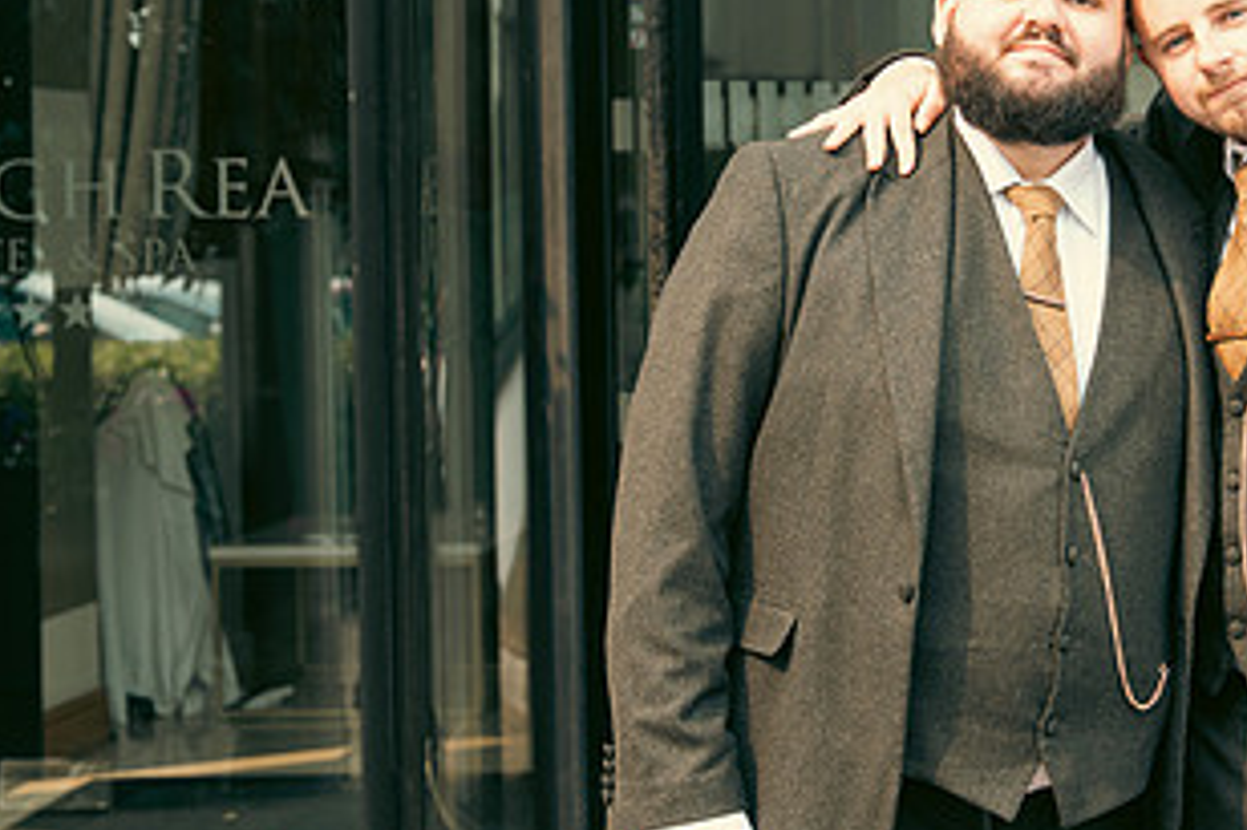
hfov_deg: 15.6
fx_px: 4500
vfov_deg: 10.5
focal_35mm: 130
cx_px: 1041
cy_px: 314
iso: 500
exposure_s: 1/250
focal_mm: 69
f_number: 5
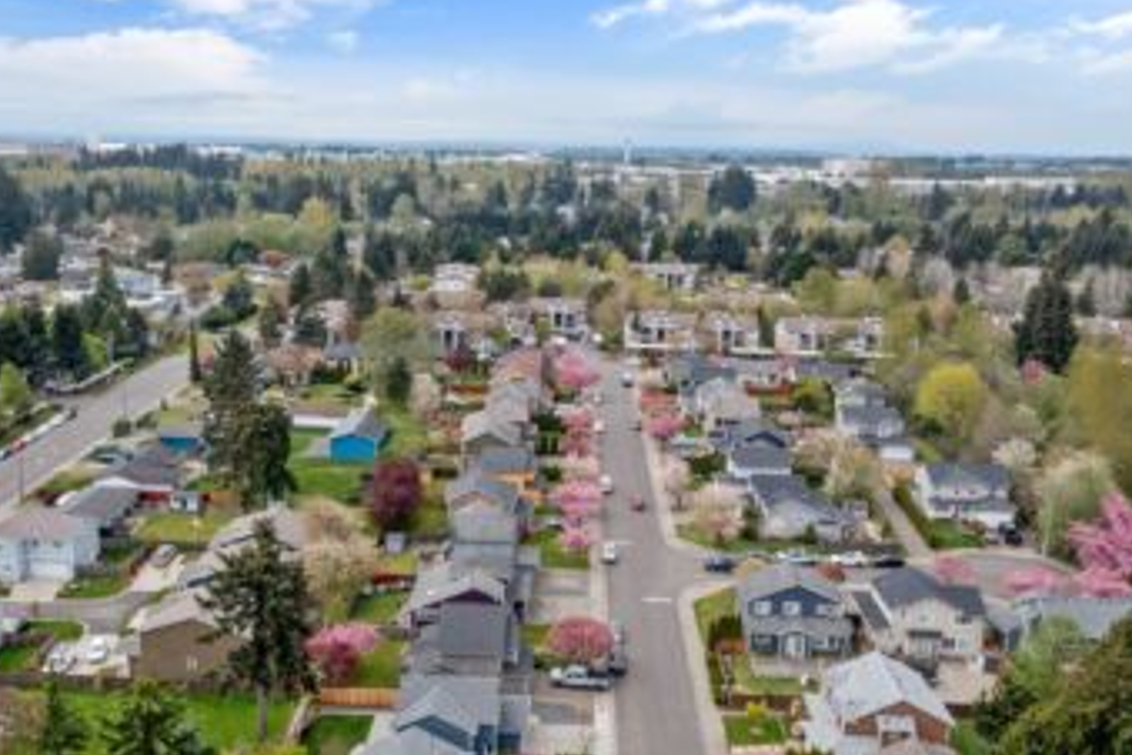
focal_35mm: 33
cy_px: 401
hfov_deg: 57.1
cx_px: 508
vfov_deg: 40.0
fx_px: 1038
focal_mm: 10.26
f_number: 11
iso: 400
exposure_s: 1/240
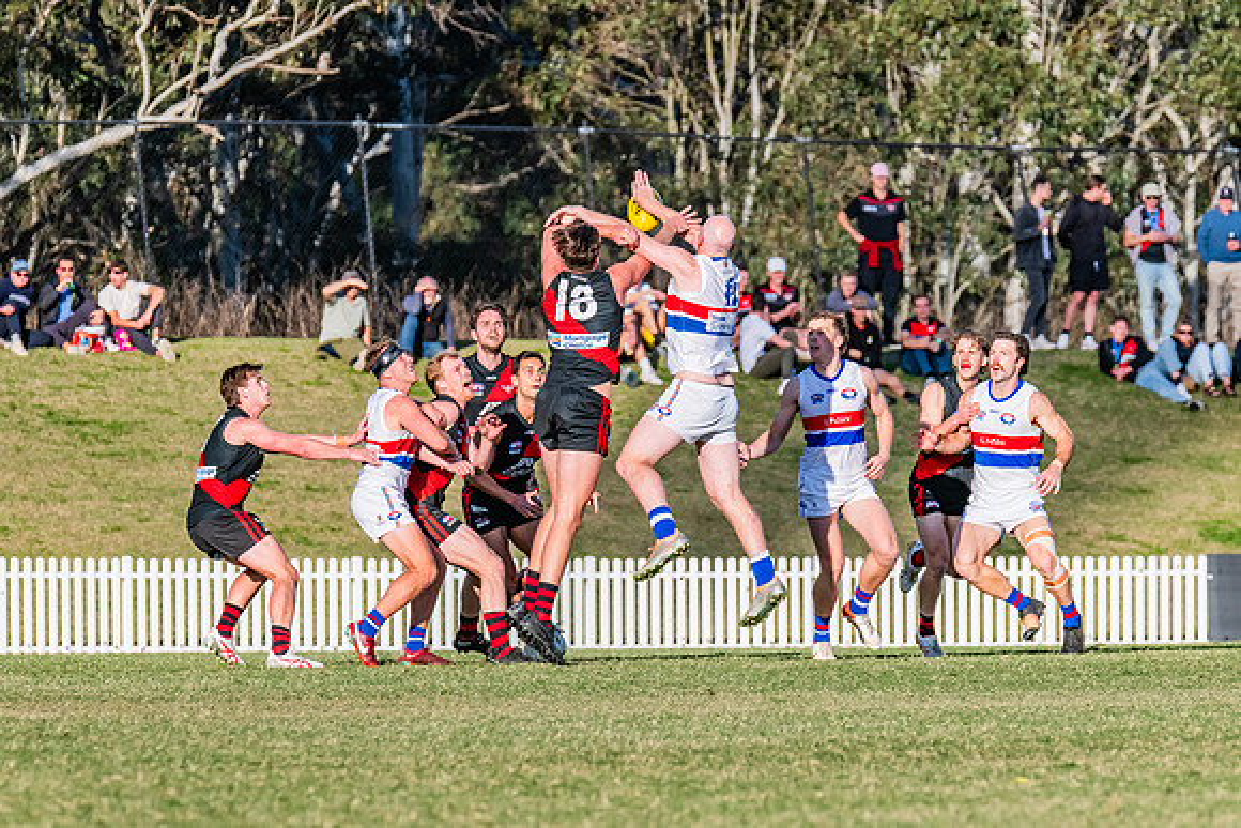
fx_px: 13441
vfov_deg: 3.5
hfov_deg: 5.3
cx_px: 670
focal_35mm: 390
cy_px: 331
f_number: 10
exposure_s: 1/1600
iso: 800
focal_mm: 310
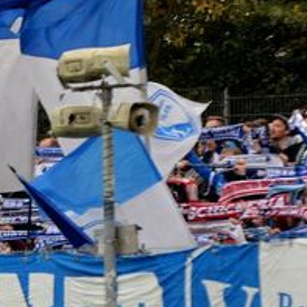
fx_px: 4989
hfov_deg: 3.5
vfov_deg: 3.5
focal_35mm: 497
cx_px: -111
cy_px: 284
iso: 800
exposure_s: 1/1000
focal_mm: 135
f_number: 4
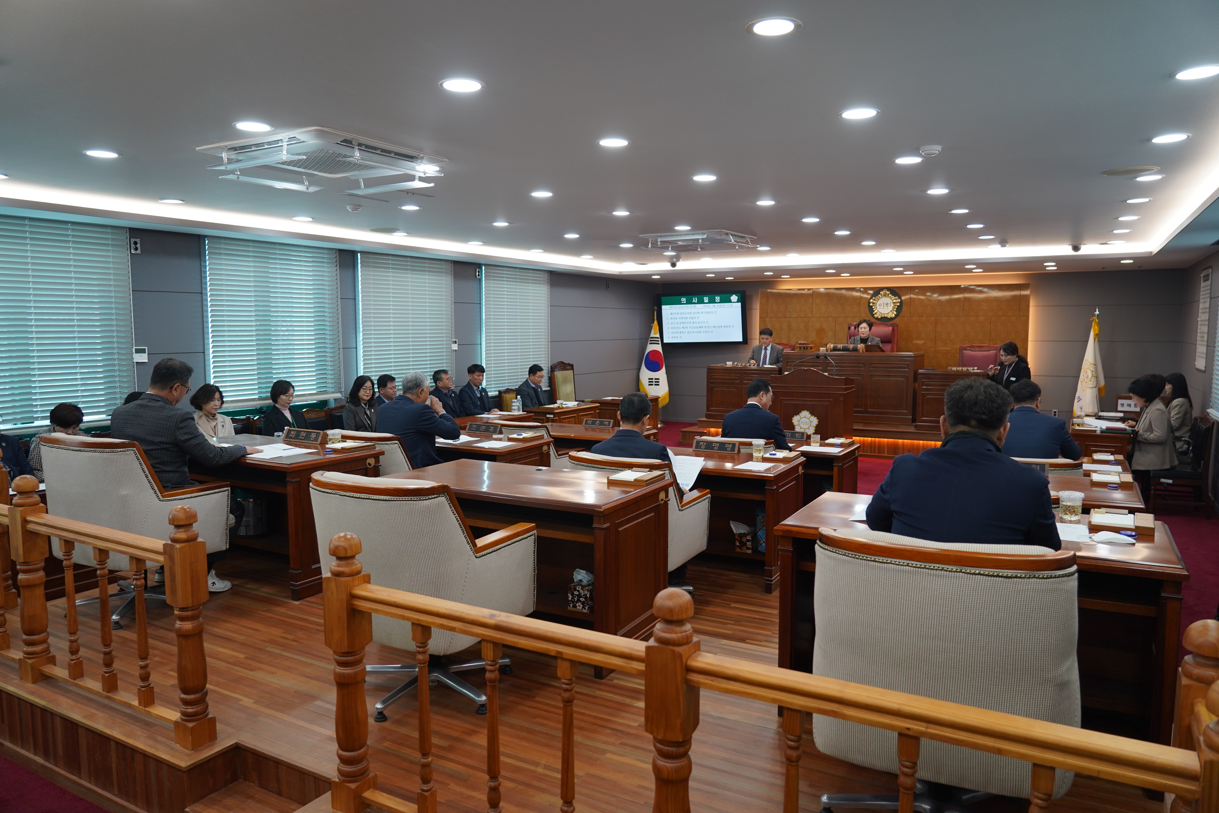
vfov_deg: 53.1
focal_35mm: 24
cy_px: 406
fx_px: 813
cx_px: 610
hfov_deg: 73.7
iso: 640
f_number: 4
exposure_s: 1/160
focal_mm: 24
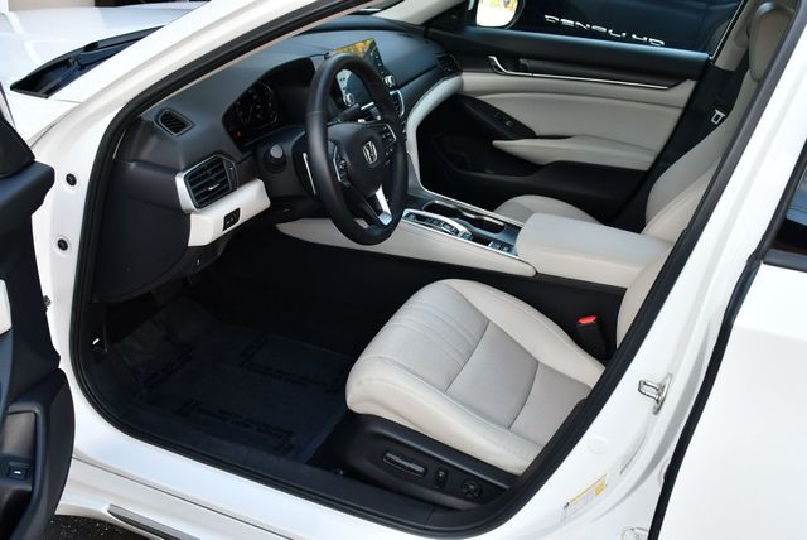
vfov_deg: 36.9
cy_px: 270
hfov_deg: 53.1
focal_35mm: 36
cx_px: 404
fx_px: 808
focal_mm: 18
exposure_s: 1/250
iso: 400
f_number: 4.5
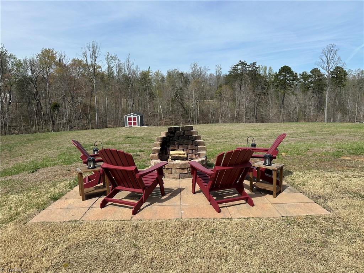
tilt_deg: -7.5
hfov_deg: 71.6
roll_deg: +0.2
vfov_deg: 56.8
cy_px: 136
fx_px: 252
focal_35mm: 24
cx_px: 182
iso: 80
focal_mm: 6.86
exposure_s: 1/5848
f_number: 1.78
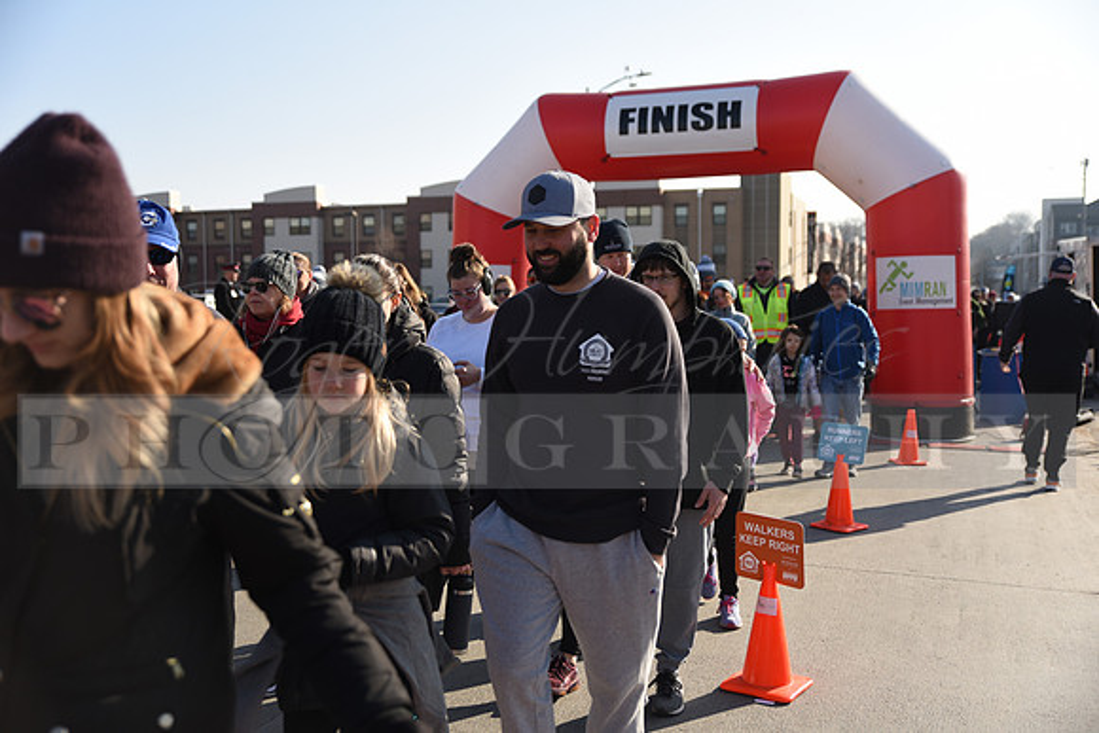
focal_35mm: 38
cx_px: 550
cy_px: 366
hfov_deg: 50.7
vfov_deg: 35.1
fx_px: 1160
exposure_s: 1/1250
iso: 100
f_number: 2.8
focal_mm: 38
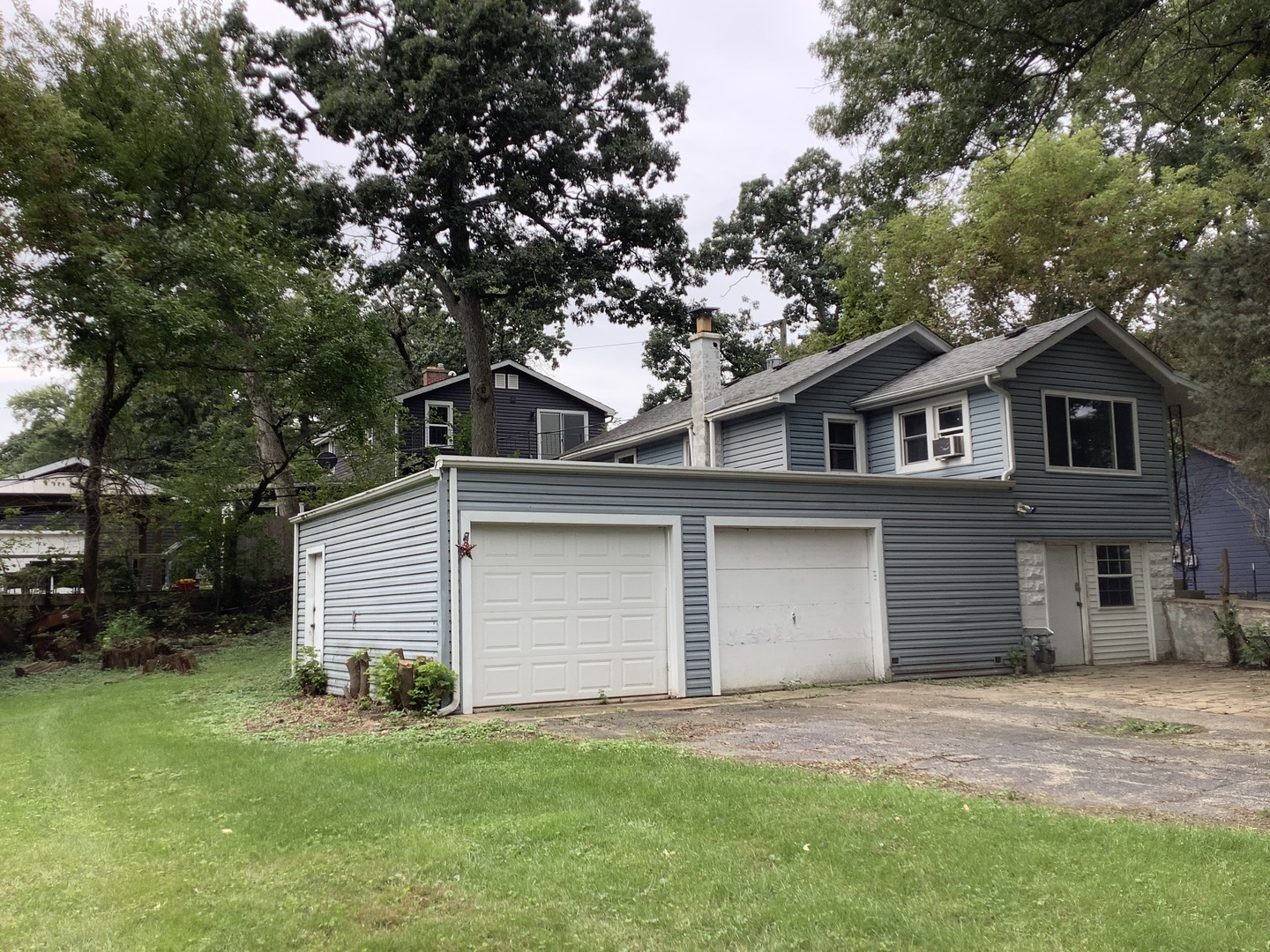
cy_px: 476
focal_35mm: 31
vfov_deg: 45.4
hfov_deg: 58.4
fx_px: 1137
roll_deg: +1.3
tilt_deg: +5.6
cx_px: 635
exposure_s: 1/323
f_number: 2.4
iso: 25
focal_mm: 3.3
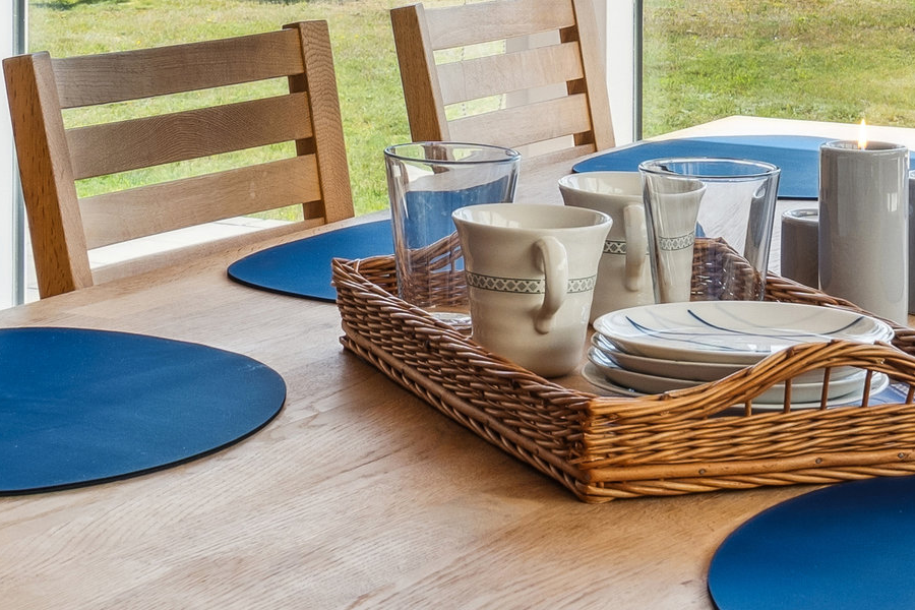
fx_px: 2541
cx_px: 307
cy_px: -220
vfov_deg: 13.1
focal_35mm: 100
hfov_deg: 20.3
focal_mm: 20
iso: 200
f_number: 8
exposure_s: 1/30
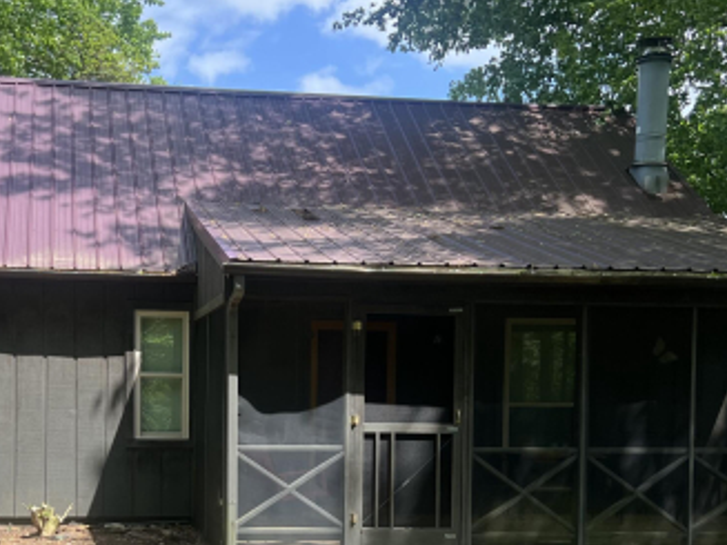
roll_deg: -0.1
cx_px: 215
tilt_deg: -2.4
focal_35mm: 53
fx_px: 1113
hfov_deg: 35.6
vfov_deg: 27.0
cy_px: 438
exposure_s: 1/1280
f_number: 1.5
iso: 50
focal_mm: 5.7
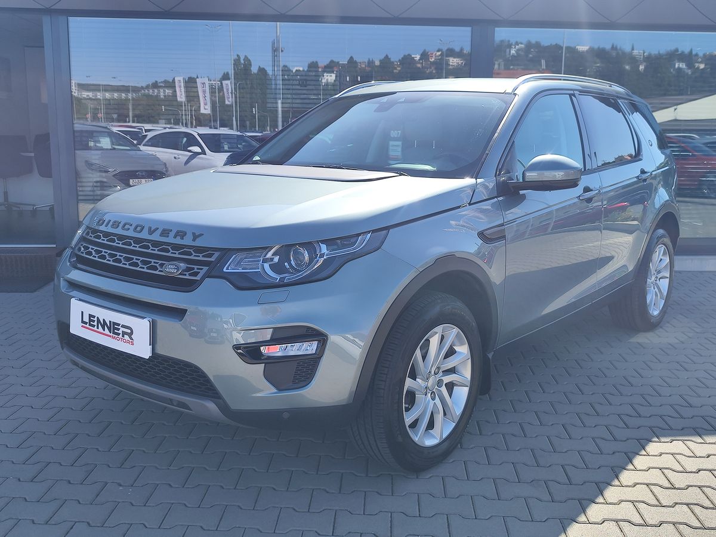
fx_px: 476
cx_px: 358
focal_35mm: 23
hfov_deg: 73.9
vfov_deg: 58.9
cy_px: 268
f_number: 1.69
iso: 50
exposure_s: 1/594
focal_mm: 7.01
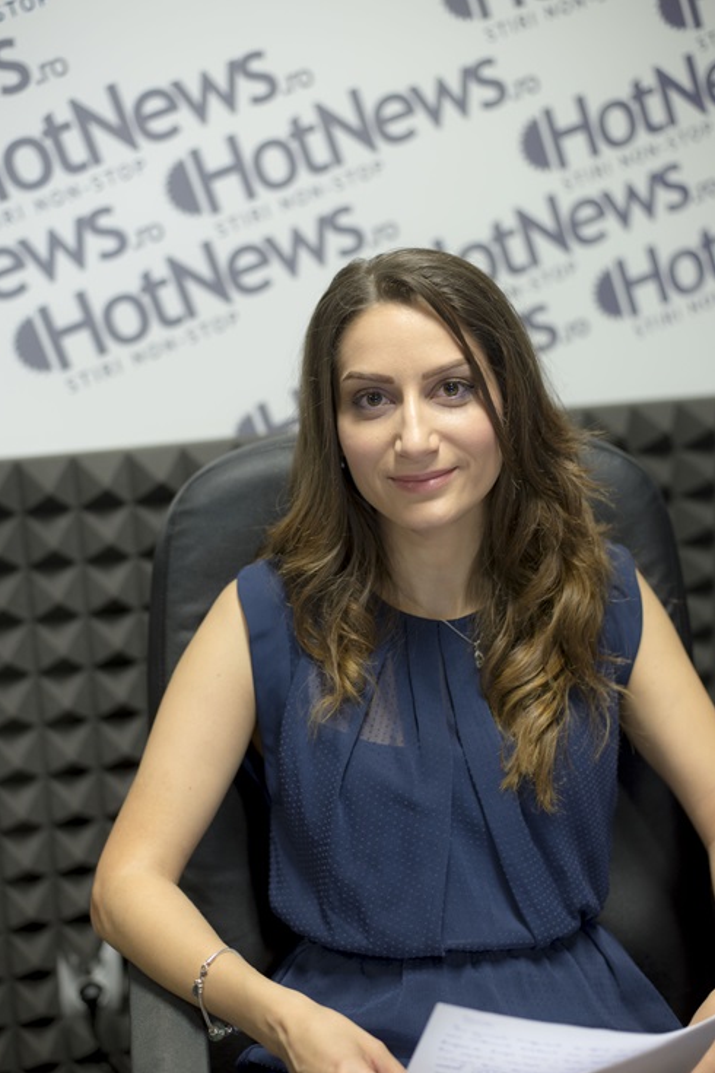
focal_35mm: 51
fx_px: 1519
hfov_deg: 26.5
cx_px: 358
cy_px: 545
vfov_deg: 38.9
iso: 640
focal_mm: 50
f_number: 2.8
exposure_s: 1/40
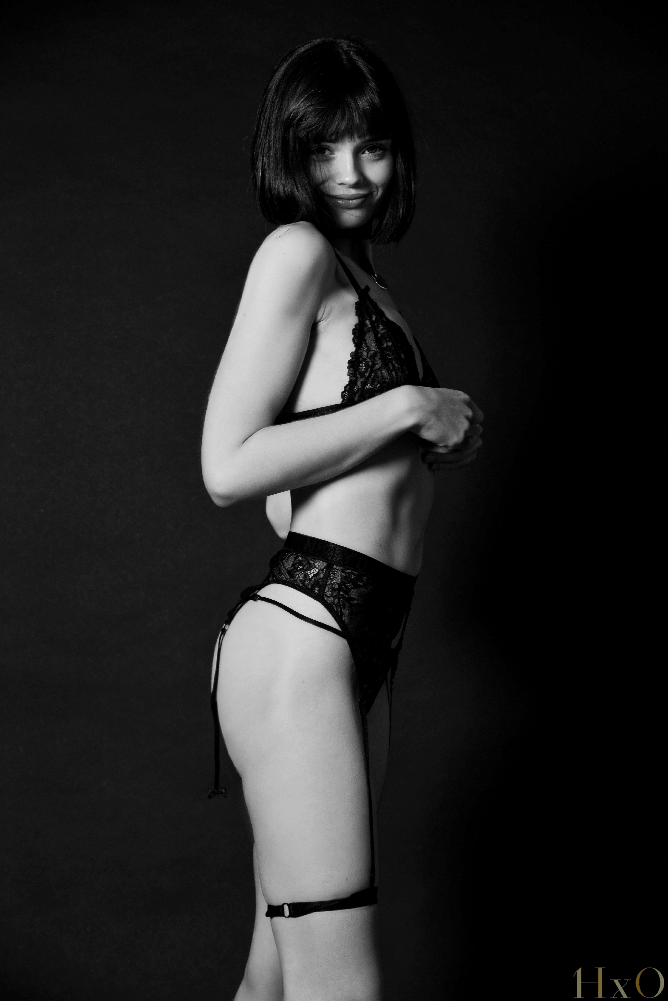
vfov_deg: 26.0
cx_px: 334
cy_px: 500
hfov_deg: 17.5
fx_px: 2169
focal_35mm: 78
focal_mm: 78
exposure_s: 1/100
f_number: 6.3
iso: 125
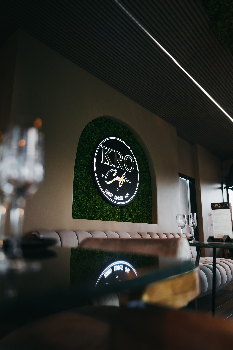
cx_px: 112
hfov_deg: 51.3
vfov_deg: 71.5
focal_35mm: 25
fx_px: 243
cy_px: 180
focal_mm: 24
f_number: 1.4
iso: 1000
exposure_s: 1/400
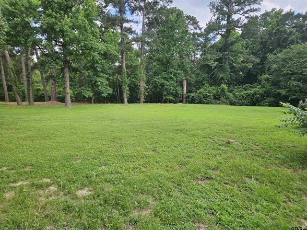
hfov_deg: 73.9
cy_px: 115
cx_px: 154
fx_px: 204
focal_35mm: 23
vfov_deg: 58.9
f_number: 1.8
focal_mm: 5.4
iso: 25
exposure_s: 1/313
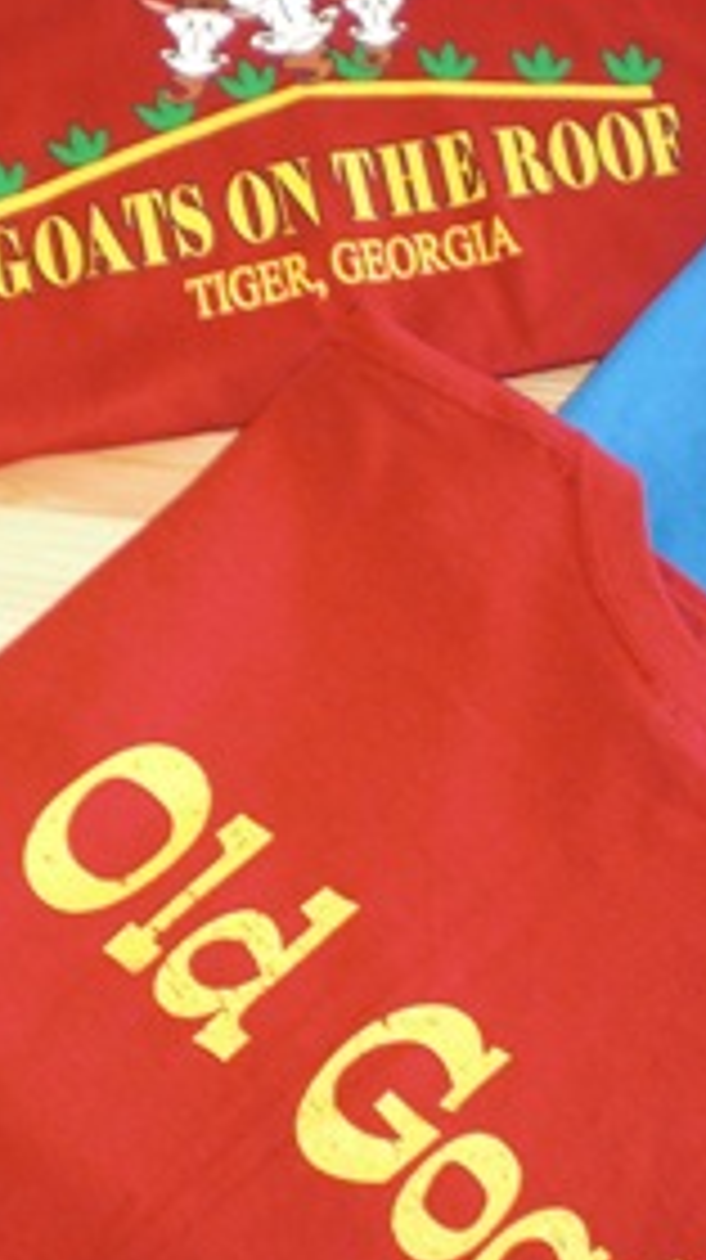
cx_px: 508
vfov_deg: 29.7
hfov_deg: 16.9
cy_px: 562
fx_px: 2369
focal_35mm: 71
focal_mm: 6.3
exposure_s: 1/60
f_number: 3.1
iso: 200
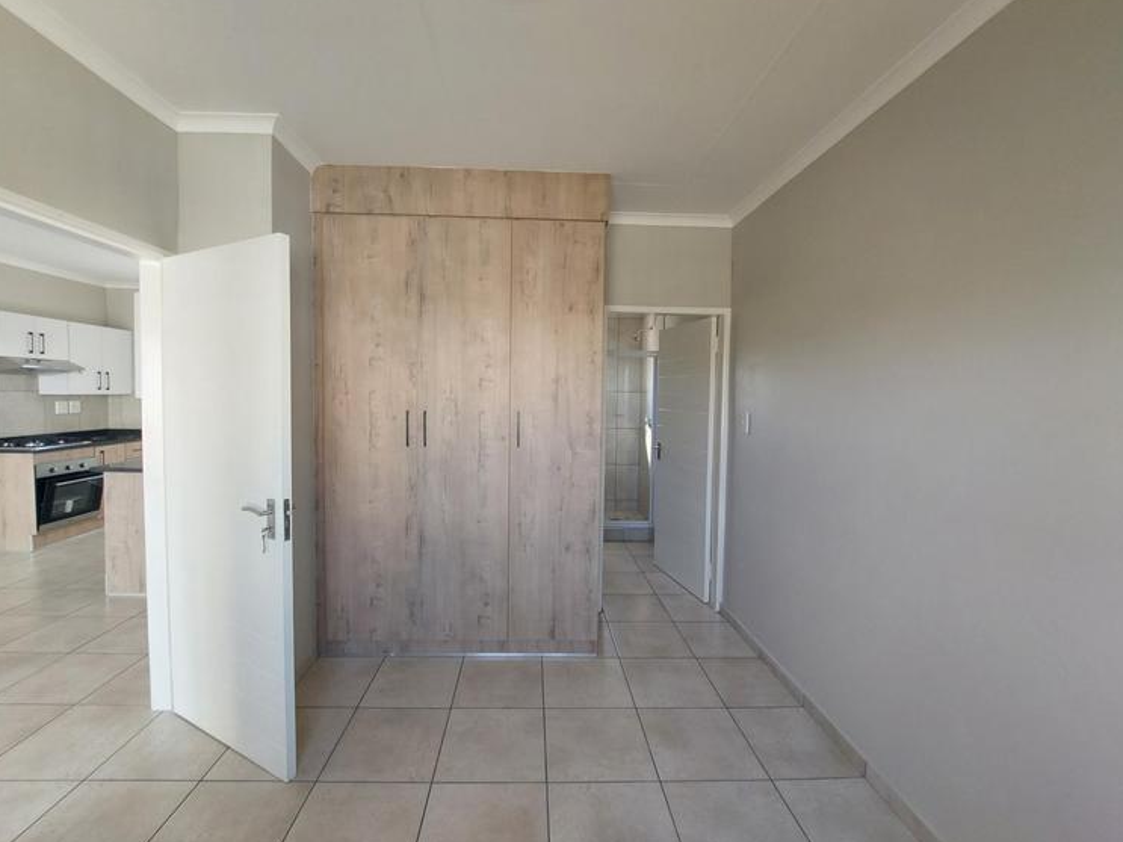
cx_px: 550
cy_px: 408
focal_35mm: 14
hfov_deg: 102.1
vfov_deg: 85.6
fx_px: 454
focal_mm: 1.74
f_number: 2.2
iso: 80
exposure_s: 1/50
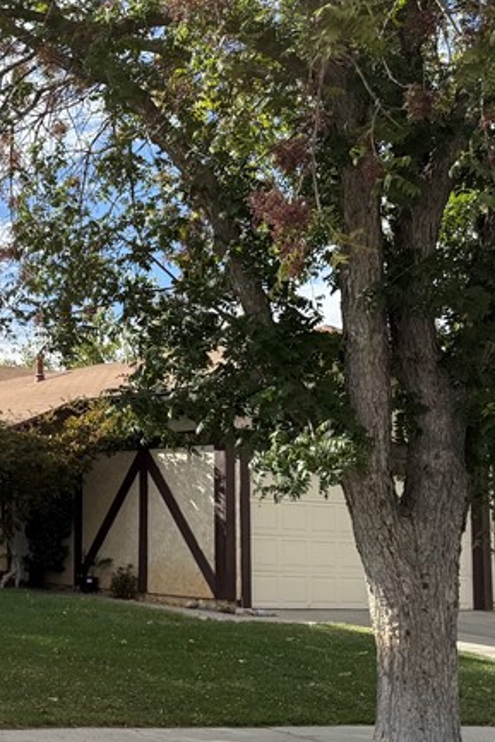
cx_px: -190
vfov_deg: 33.9
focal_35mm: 59
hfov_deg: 20.5
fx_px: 1216
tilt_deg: +7.1
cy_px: 377
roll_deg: -2.1
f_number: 1.78
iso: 100
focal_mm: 6.76
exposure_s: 1/3279
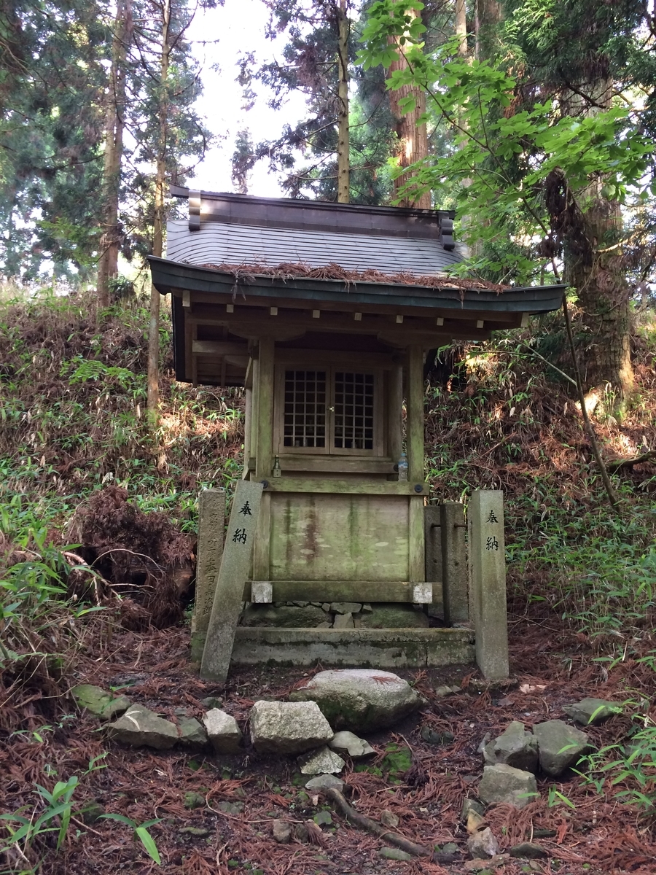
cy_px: 438
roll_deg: +0.8
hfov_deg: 48.2
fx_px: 733
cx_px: 328
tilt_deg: +5.3
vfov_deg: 61.7
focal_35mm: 29
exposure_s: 1/30
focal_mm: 4.15
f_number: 2.2
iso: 80
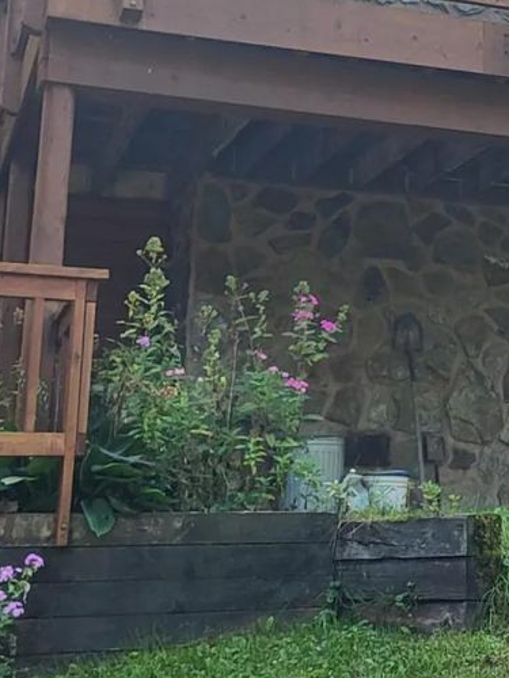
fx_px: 1392
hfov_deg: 20.1
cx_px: 505
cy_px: 185
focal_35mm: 71
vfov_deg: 27.1
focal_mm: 5.4
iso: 40
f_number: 1.8
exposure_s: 1/296
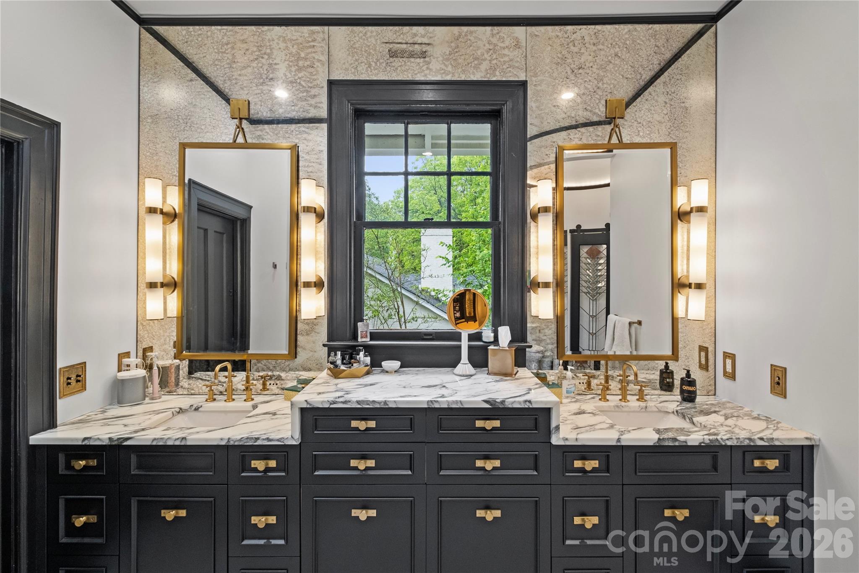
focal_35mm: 15
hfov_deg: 100.4
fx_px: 358
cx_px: 430
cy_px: 286
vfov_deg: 77.3
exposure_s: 1/5
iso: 640
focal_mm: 10
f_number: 7.1
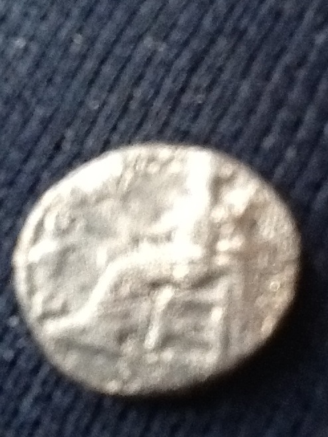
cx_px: 164
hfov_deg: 32.9
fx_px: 556
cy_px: 218
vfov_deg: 43.0
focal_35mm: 44
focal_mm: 2.03
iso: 320
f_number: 2.4
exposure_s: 1/30
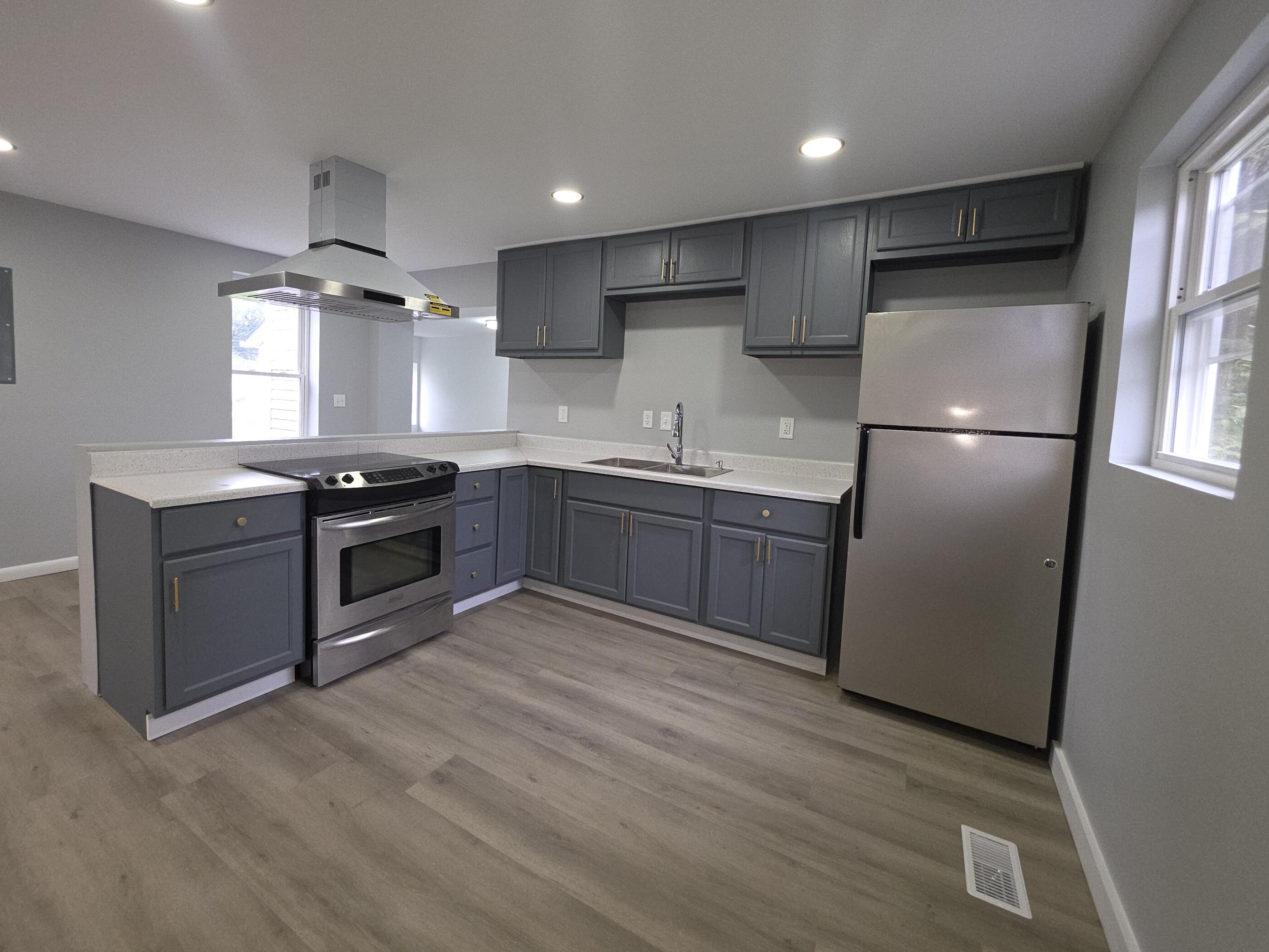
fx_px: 513
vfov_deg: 85.6
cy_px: 447
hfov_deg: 101.9
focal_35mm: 14
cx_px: 591
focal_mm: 2.2
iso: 100
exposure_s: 1/60
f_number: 1.9
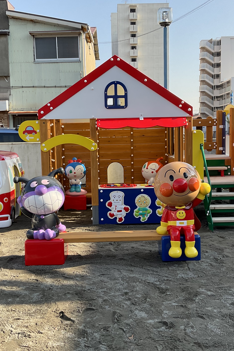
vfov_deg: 45.4
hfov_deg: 31.2
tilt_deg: -7.4
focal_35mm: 43
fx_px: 419
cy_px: 173
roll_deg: +0.3
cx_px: 124
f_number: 1.8
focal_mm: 3
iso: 16
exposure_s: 1/804
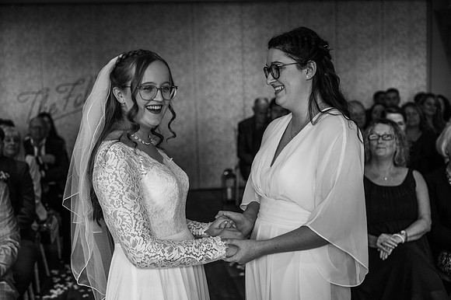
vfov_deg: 27.5
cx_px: 226
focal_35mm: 49
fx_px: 613
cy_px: 150
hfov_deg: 40.4
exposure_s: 1/200
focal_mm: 49
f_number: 3.5
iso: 640
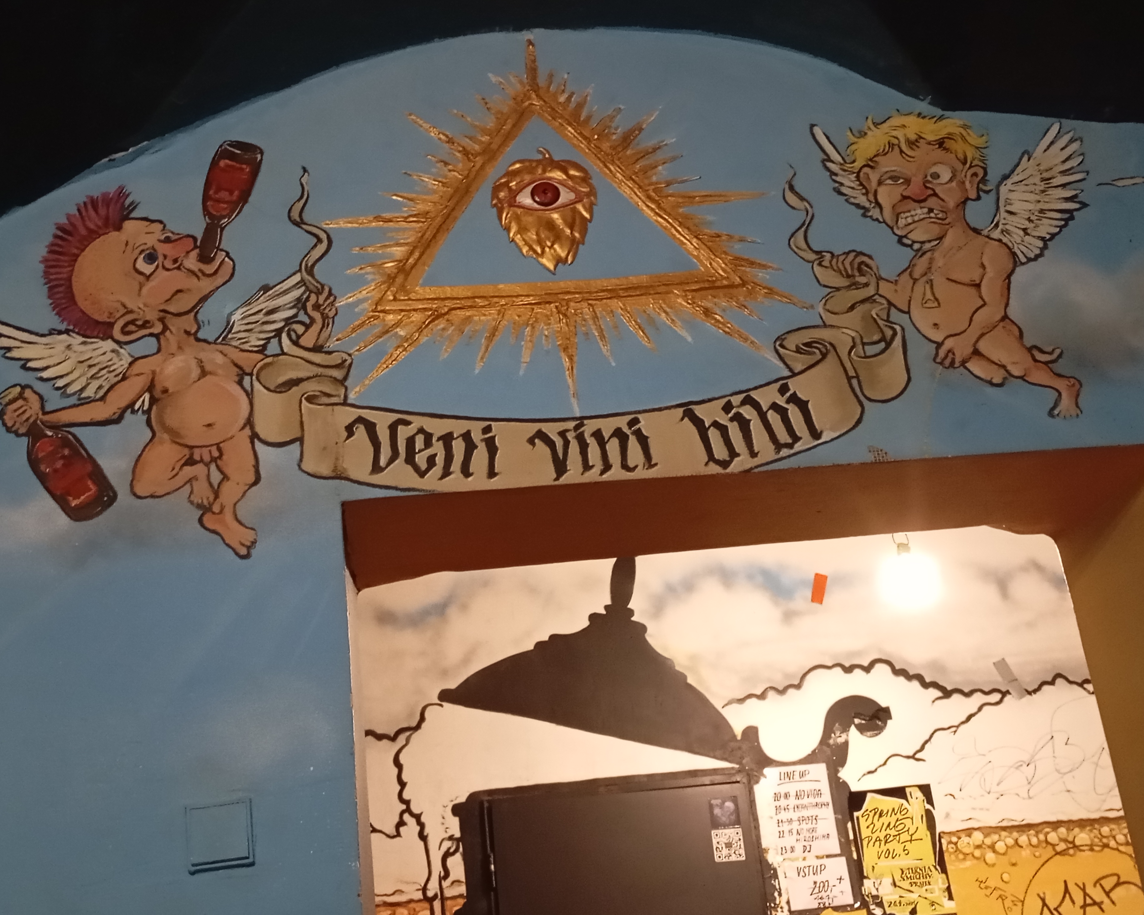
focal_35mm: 43
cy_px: 458
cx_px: 585
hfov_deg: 42.9
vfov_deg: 34.9
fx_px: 1456
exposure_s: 1/16.7
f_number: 1.8
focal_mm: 4.27
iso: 3406
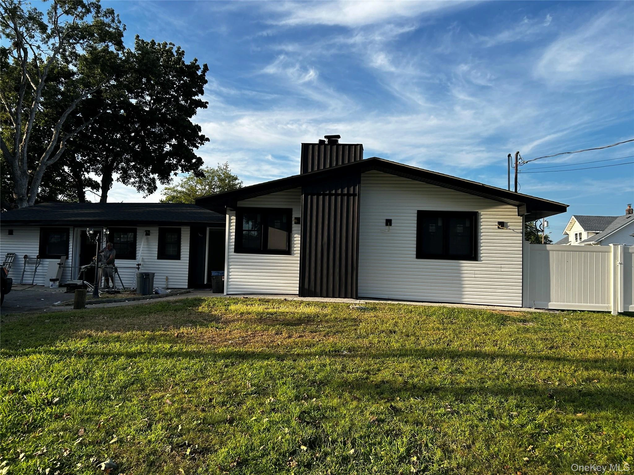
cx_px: 317
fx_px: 476
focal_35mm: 26
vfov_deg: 53.1
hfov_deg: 67.3
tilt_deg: -0.4
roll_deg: -2.0
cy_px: 238
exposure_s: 1/1901
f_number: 1.5
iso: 50
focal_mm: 5.7
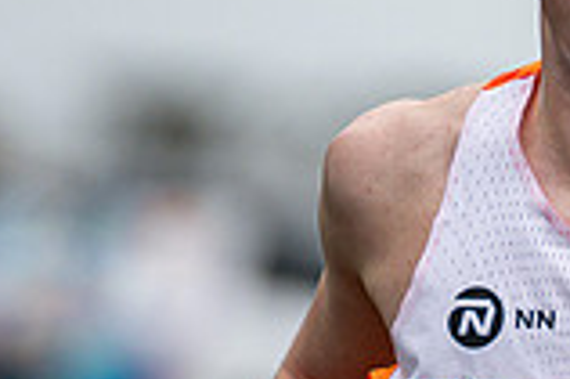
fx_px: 26145
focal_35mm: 1653
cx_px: 740
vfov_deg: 0.8
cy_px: 408
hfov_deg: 1.2
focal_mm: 300
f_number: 2.8
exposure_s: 1/1600
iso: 200
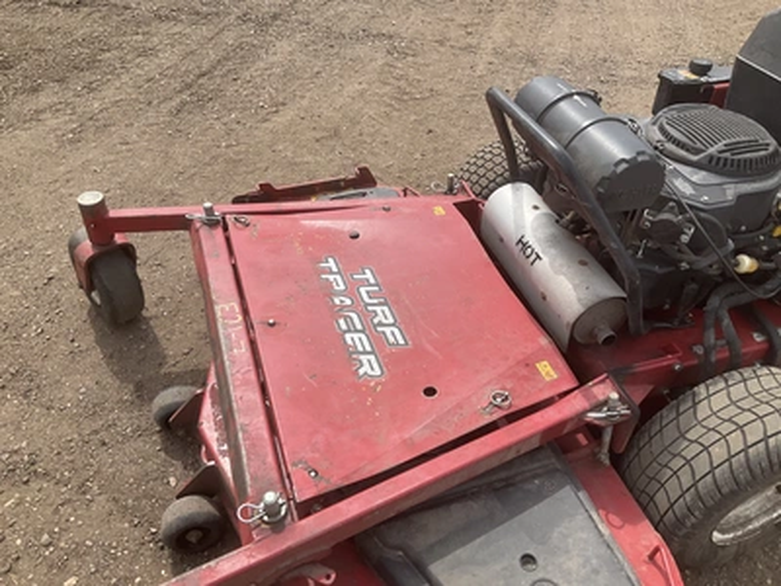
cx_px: 390
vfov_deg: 48.2
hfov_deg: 61.7
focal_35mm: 29
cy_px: 293
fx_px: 654
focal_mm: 3
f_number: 1.8
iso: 25
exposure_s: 1/1121
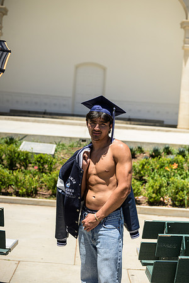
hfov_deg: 20.6
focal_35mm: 66
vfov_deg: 30.5
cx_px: 94
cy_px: 142
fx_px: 520
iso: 800
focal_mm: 66
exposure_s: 1/6400
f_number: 4
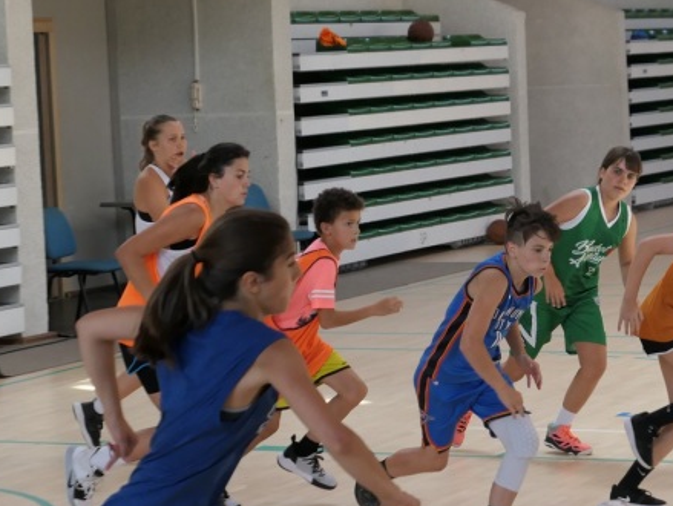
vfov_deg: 10.5
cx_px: 494
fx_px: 2763
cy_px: 299
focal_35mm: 142
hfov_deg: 13.8
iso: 640
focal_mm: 26.3
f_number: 2.8
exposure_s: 1/500
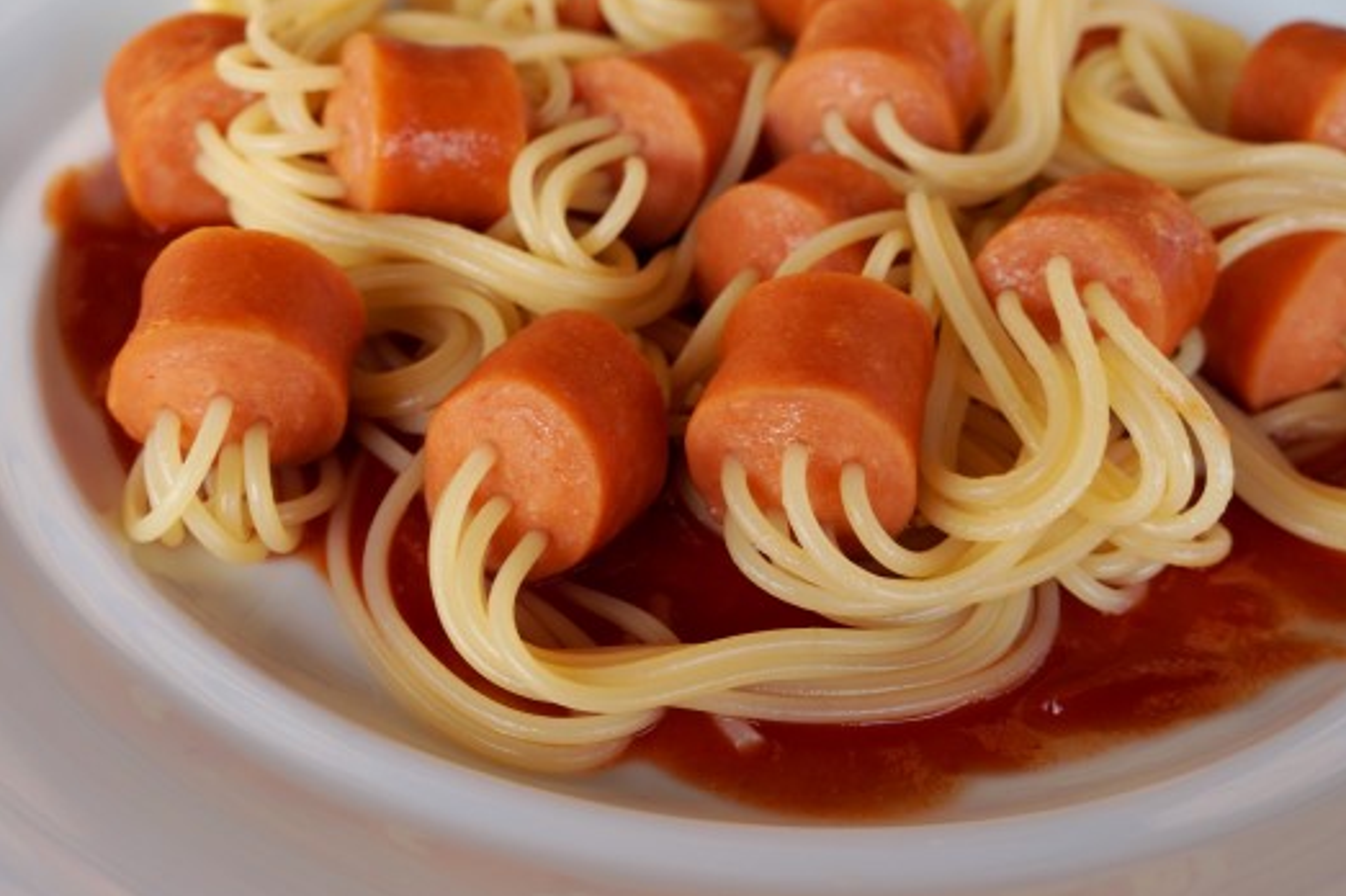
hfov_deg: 42.3
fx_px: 1740
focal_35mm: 47
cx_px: 647
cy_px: 443
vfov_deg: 28.9
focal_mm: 27
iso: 100
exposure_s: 1/80
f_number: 6.3
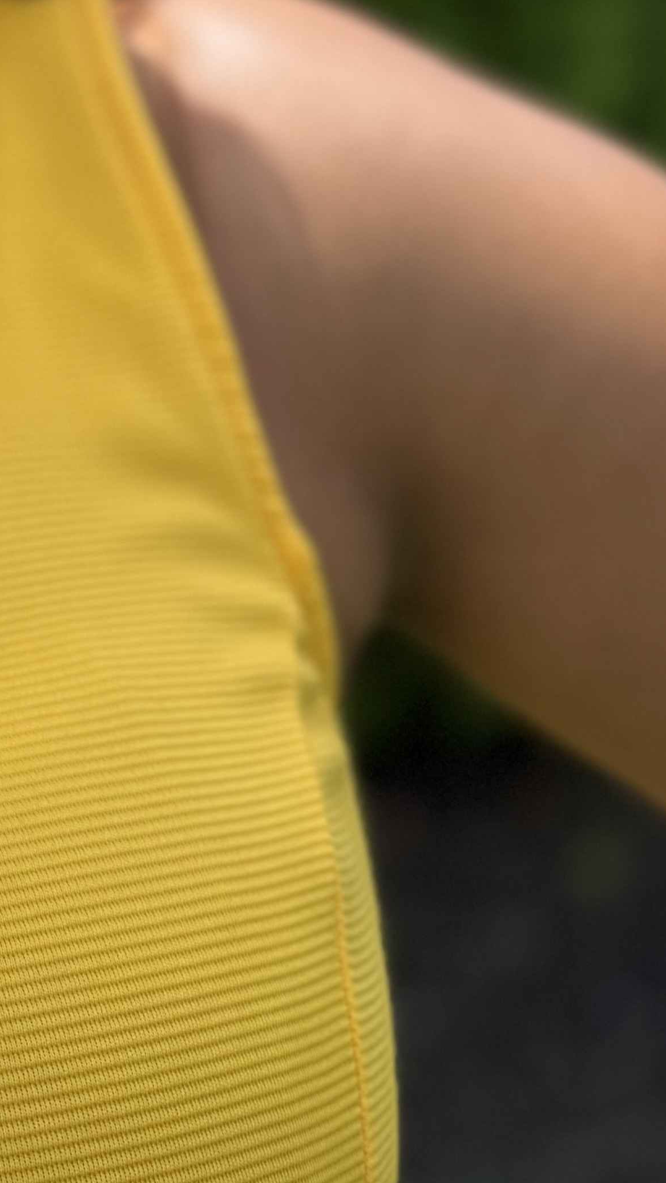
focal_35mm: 72
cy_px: -225
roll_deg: -0.6
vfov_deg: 26.3
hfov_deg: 14.9
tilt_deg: -4.8
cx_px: -478
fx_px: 2260
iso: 100
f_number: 1.78
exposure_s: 1/1385
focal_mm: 6.76
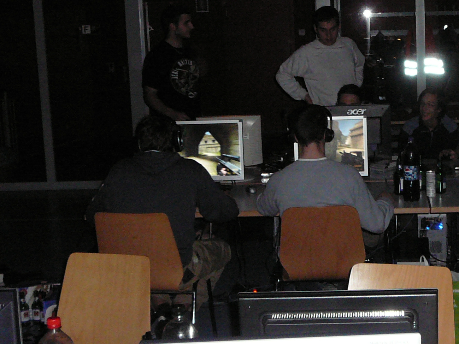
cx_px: 356
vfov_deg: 21.3
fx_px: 915
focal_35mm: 69
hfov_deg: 27.7
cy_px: 177
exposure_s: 1/30
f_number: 2.8
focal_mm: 5.2
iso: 320
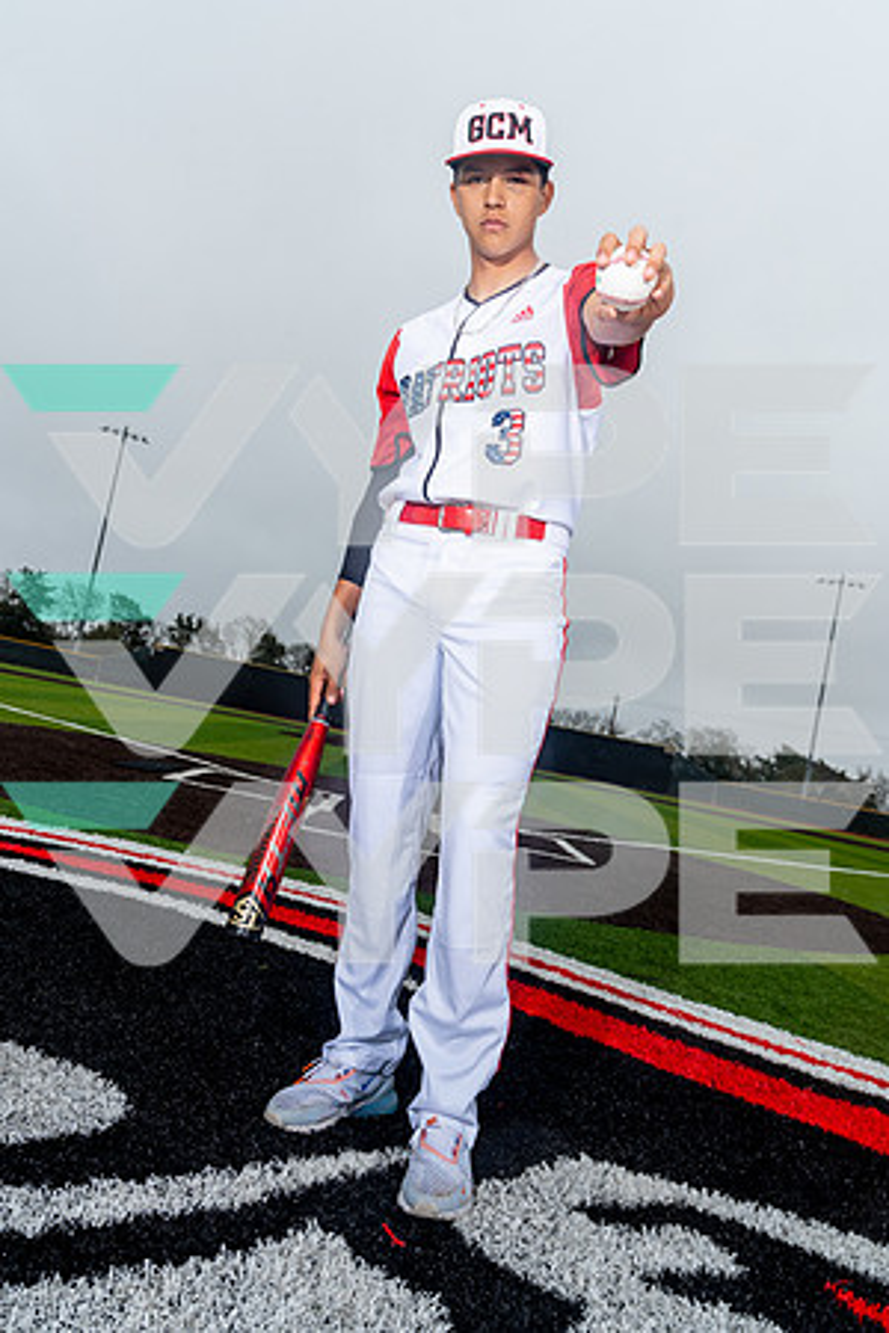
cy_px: 666
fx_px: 1148
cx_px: 444
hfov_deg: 42.3
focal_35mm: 31
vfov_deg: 60.3
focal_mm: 31
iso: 320
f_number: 8
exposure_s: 1/125
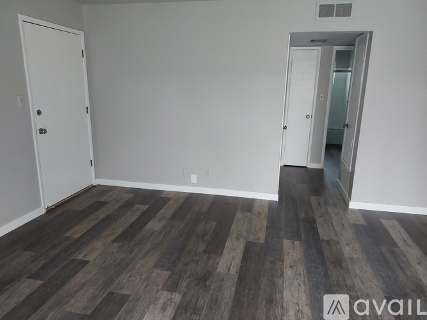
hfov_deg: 71.6
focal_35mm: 24
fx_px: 296
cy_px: 160
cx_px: 214
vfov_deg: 56.8
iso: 320
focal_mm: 5.23
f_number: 1.8
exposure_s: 1/120
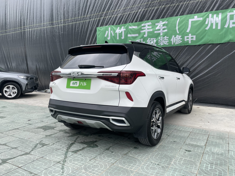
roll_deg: -1.1
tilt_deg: -4.7
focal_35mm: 27
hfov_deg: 65.3
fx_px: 183
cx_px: 117
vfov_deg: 51.4
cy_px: 88
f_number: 1.6
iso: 32
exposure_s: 1/1319
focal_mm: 4.2
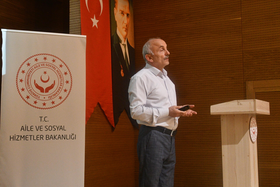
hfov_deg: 36.9
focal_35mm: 54
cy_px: 94
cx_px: 140
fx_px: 420
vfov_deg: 25.1
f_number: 4
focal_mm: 36
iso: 4000
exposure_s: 1/60
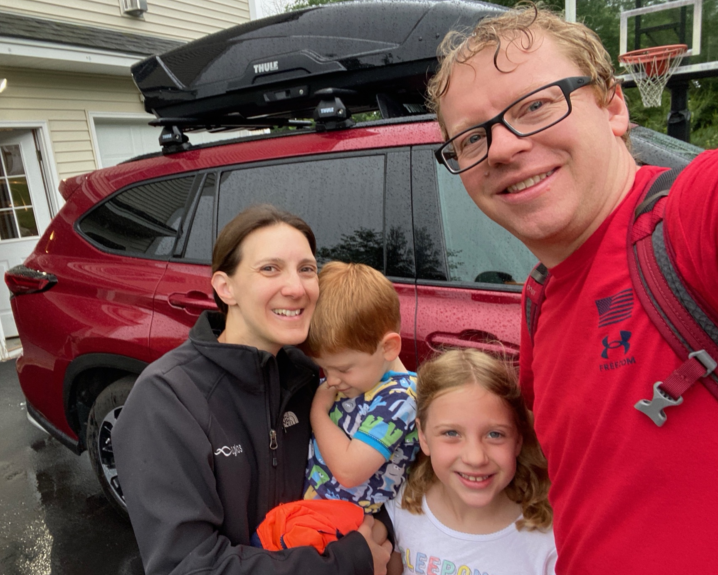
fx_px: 553
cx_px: 306
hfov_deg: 65.7
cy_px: 282
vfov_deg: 54.9
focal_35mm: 26
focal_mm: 2.71
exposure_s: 1/88
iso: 100
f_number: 2.2
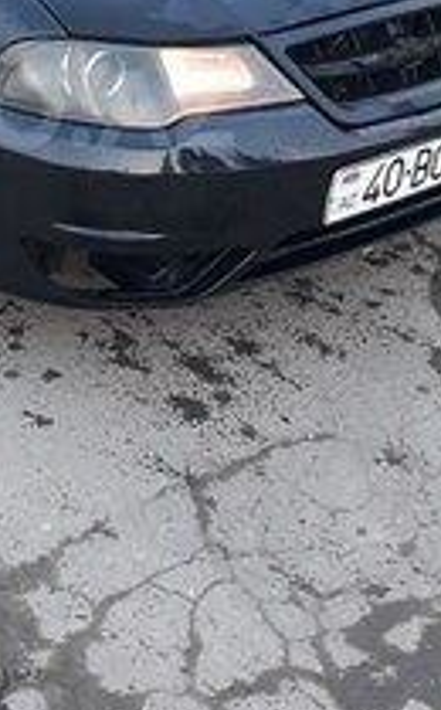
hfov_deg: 18.5
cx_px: -27
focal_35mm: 68
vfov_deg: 29.3
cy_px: 109
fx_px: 1312
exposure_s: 1/50
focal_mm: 3.71
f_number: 1.7
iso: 200
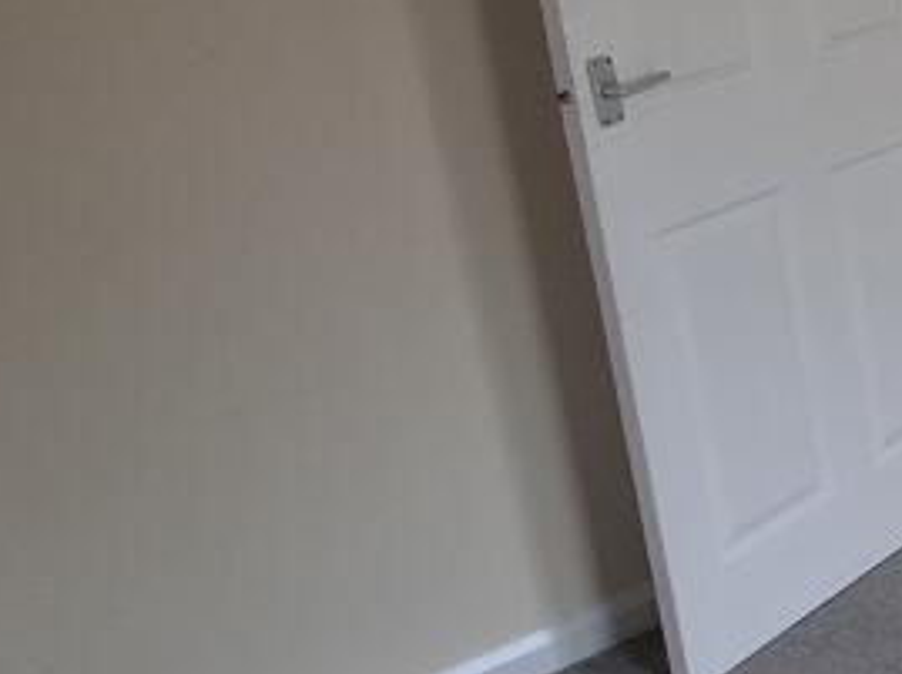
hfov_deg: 21.4
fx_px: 1587
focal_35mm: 61
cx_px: 1610
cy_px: 148
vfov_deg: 23.7
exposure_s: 1/50
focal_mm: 1.64
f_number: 2.2
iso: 50
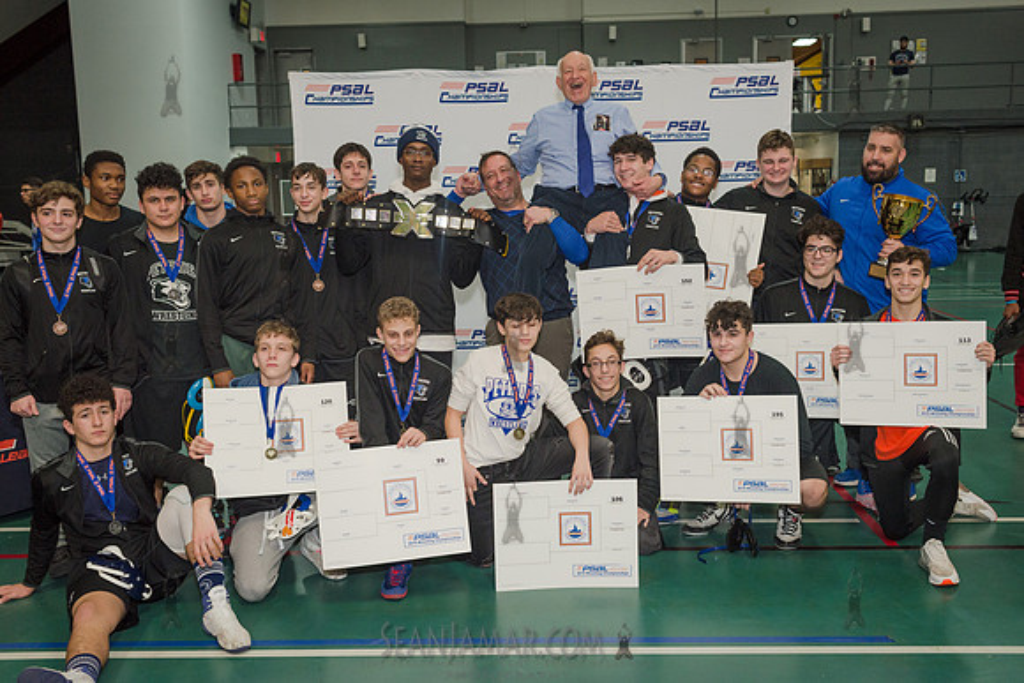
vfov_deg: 36.7
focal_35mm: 36
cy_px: 342
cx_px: 522
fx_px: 1029
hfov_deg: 52.9
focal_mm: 35
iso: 1600
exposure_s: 1/250
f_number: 5
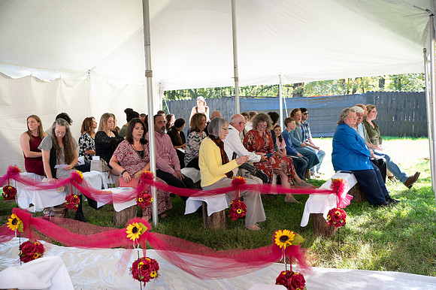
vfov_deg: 31.9
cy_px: 145
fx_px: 508
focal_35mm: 42
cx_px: 218
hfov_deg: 46.4
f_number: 3.2
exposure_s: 1/125
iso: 250
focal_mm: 42
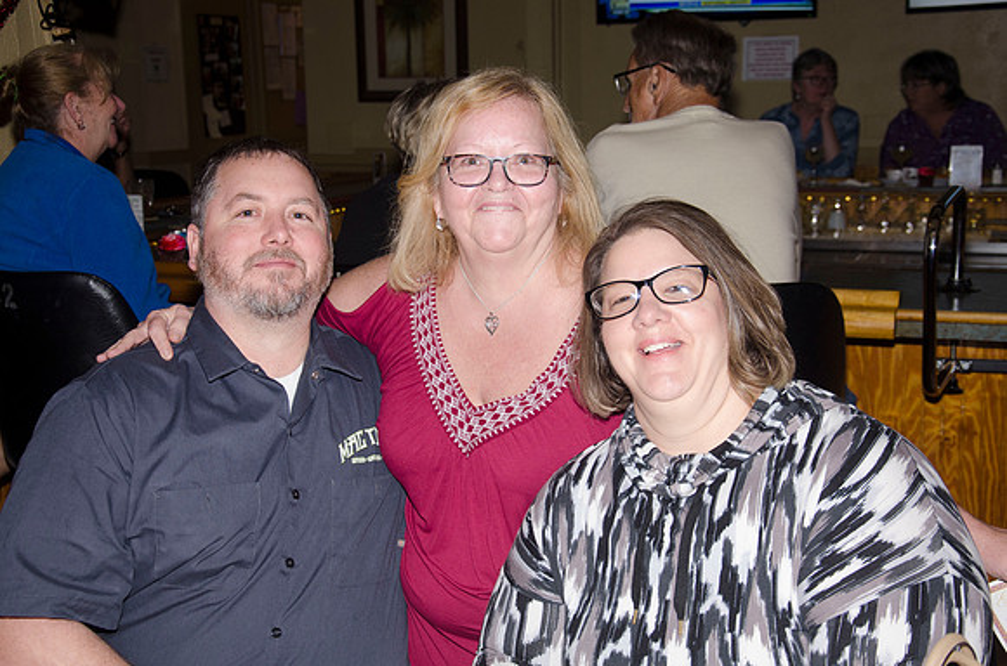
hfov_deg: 35.1
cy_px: 333
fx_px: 1591
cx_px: 504
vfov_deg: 23.7
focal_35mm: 57
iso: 400
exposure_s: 1/60
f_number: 5.6
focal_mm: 38
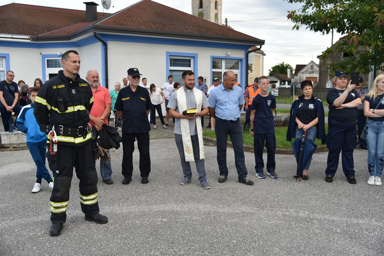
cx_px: 192
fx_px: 363
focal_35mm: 34
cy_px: 128
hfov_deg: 55.8
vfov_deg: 38.9
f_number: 4
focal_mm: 34
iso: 320
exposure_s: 1/800
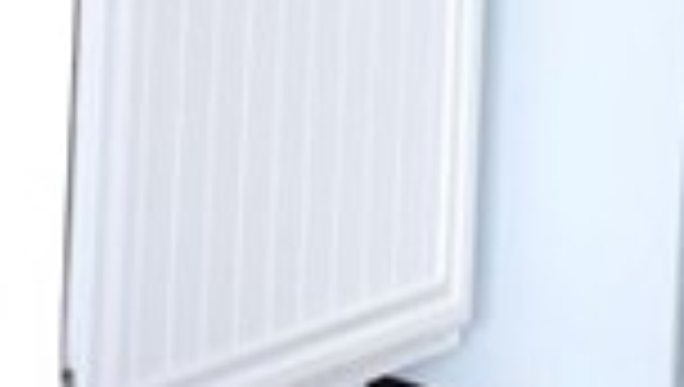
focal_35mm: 190
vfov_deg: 6.1
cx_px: -1022
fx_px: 3451
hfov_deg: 9.8
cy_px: -556
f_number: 5.6
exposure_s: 1/125
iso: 400
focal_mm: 18
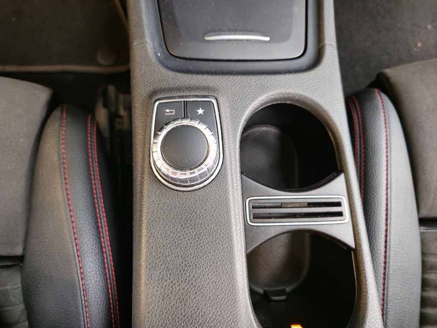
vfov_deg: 58.9
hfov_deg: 73.9
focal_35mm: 23
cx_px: 218
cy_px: 164
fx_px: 290
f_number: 1.7
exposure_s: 1/40
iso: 500
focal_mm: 6.3
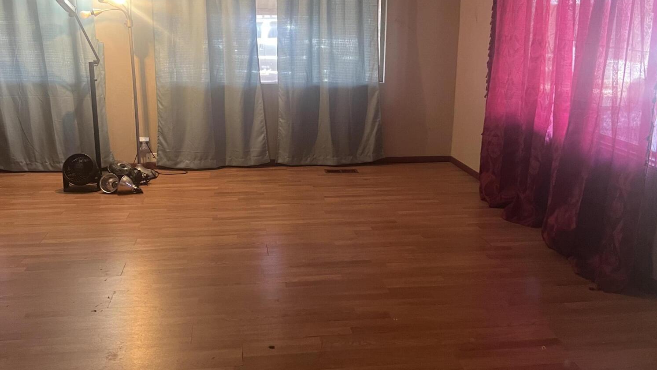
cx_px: 330
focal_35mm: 38
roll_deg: -0.5
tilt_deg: -13.3
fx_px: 662
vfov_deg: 31.2
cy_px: 172
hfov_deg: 52.8
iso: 400
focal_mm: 5.7
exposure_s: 1/60
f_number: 1.5
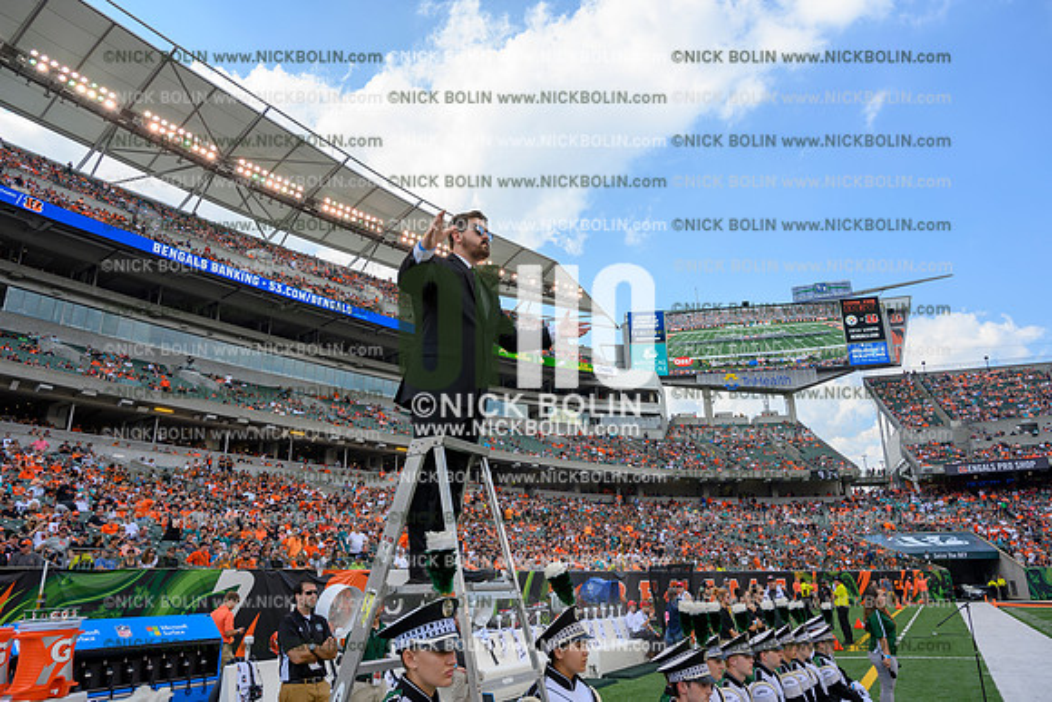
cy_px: 351
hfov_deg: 73.7
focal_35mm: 24
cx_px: 526
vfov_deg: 53.2
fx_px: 701
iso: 80
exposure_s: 1/125
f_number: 7.1
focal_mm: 24
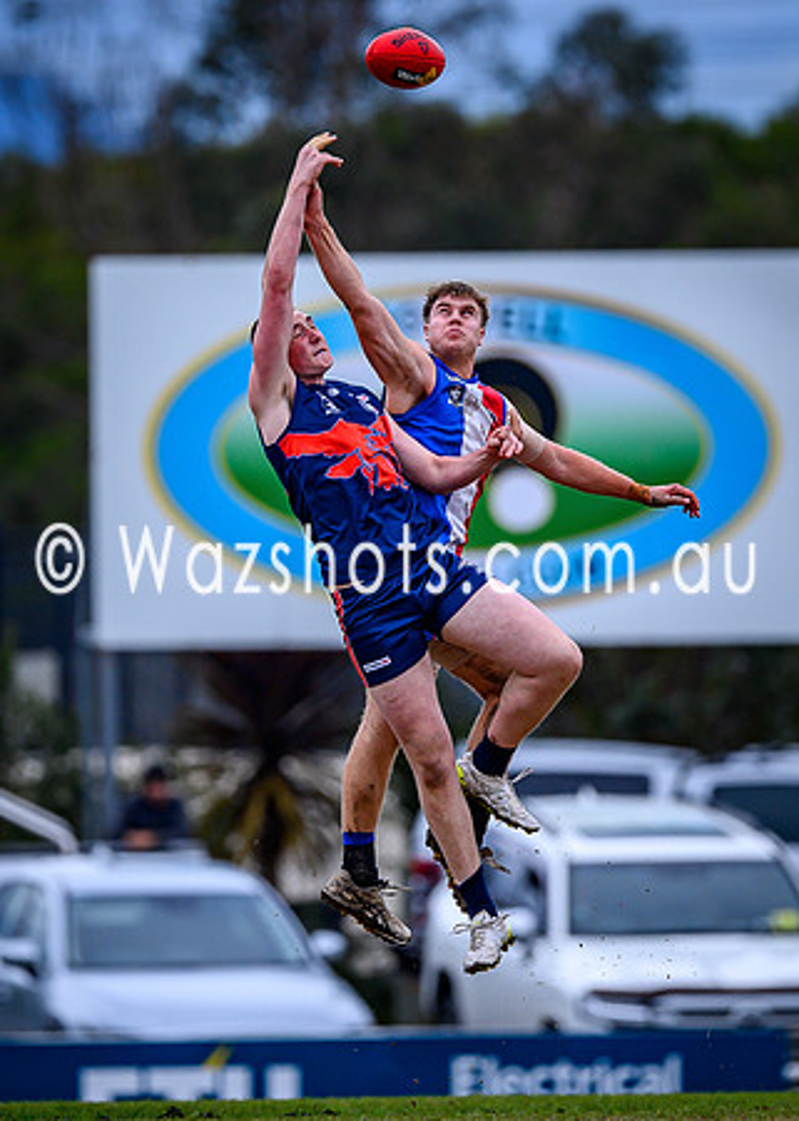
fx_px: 28267
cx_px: 381
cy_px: 484
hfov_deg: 1.6
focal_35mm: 889
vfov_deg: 2.3
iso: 720
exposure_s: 1/1600
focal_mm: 500
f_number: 4
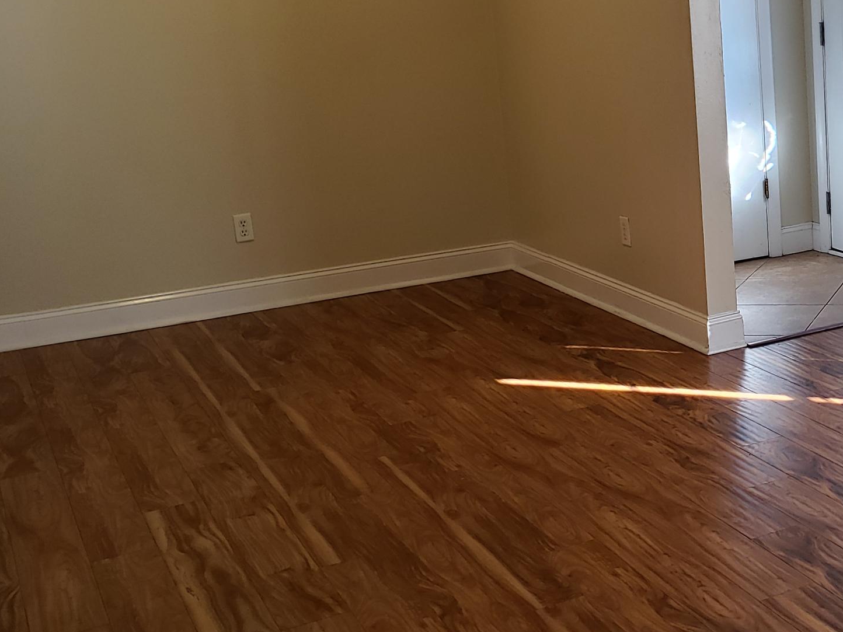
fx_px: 1315
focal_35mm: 54
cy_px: 250
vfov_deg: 27.0
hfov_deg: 32.6
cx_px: 845
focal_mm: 4.3
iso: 80
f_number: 2.4
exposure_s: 1/60
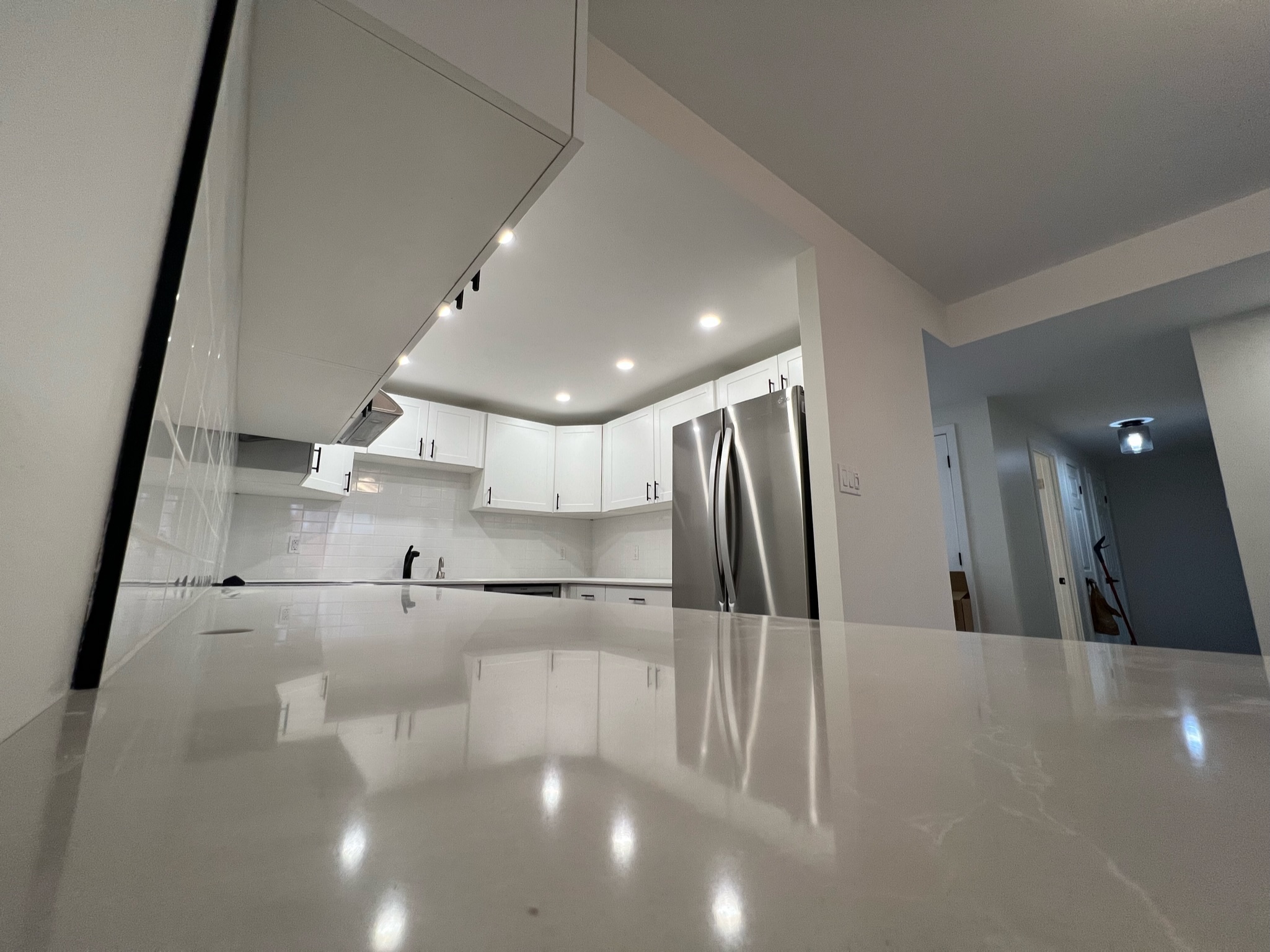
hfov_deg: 106.2
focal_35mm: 13
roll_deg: -0.1
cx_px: 635
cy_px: 476
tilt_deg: +11.1
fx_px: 477
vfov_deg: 89.9
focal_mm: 1.57
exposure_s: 1/120
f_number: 1.8
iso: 100
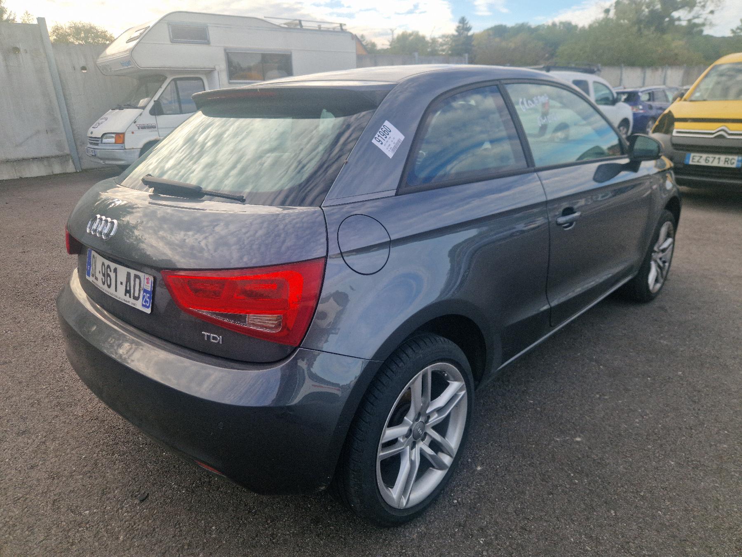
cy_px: 278
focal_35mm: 23
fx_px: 493
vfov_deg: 58.9
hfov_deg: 73.9
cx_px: 371
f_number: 1.8
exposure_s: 1/476
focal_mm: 5.4
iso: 50
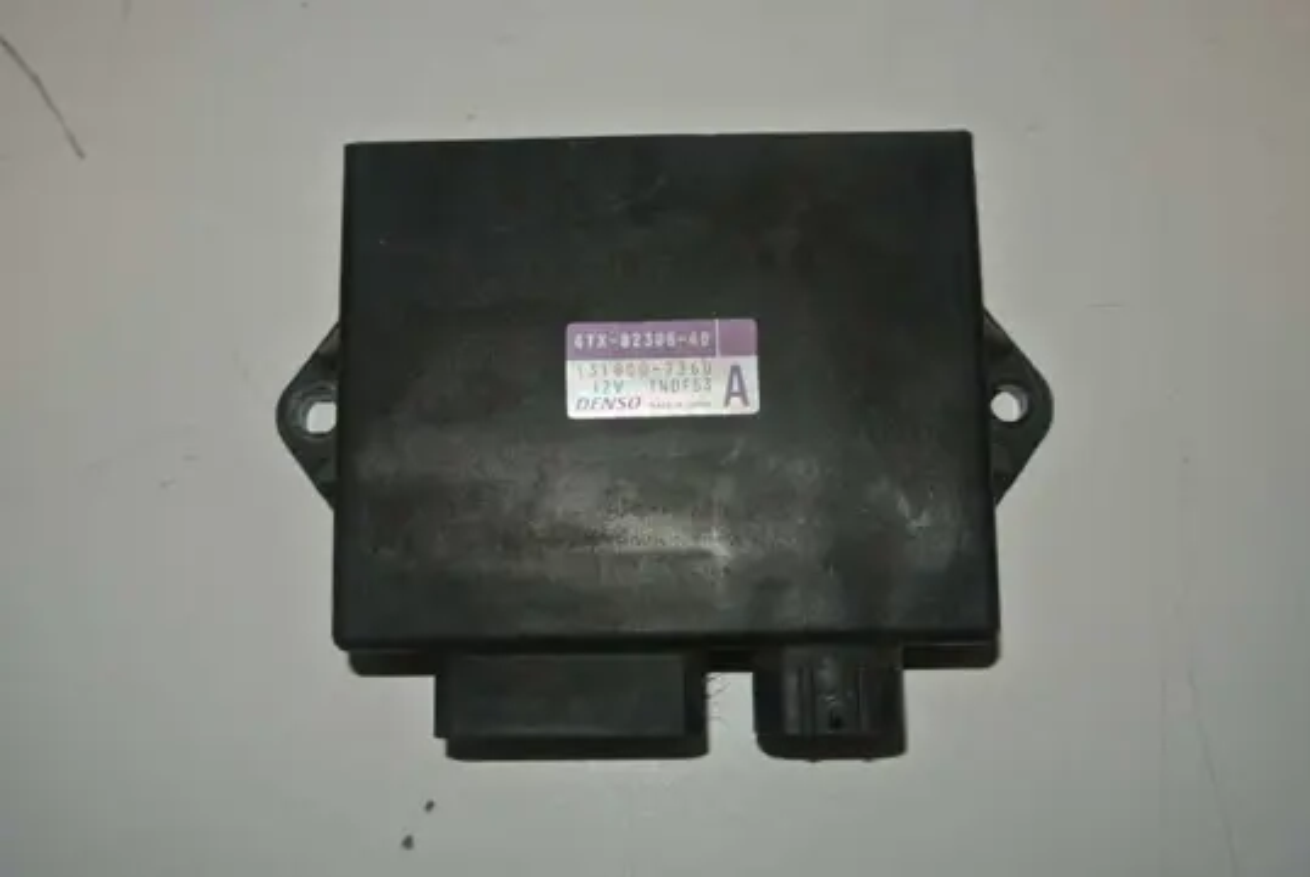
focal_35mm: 35
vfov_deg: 37.9
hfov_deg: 54.4
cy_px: 438
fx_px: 1275
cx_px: 655
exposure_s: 1/60
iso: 200
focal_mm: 13.1
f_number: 4
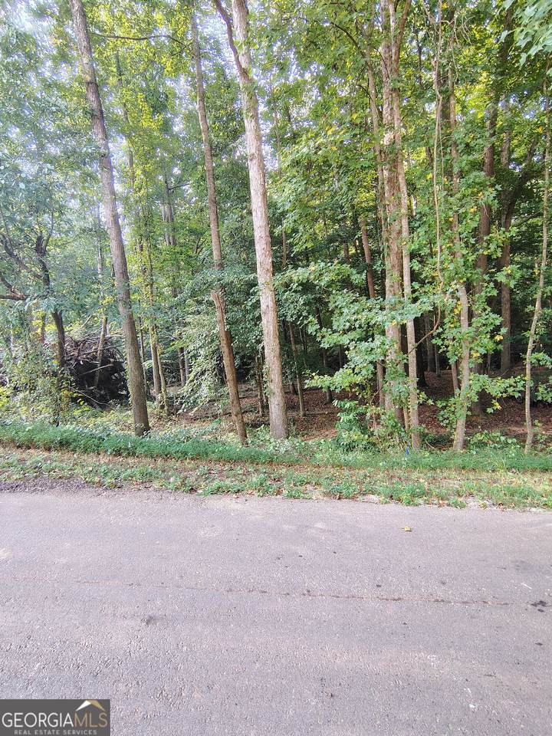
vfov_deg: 94.5
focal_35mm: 16
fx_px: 340
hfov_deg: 78.1
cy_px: 368
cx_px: 276
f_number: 2.2
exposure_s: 1/60
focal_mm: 2.13
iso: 185
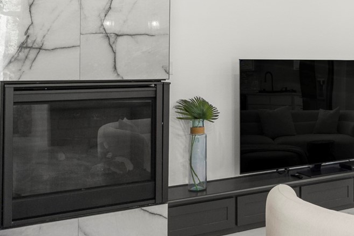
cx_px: 335
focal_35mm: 53
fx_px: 521
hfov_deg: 34.8
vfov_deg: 25.2
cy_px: 60
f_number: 10
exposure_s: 1/13
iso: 400
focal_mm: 16
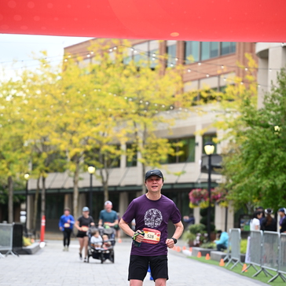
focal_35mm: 131
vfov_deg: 13.3
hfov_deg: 13.3
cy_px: 185
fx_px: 1225
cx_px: 143
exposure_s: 1/2000
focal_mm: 102
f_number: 2.8
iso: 640
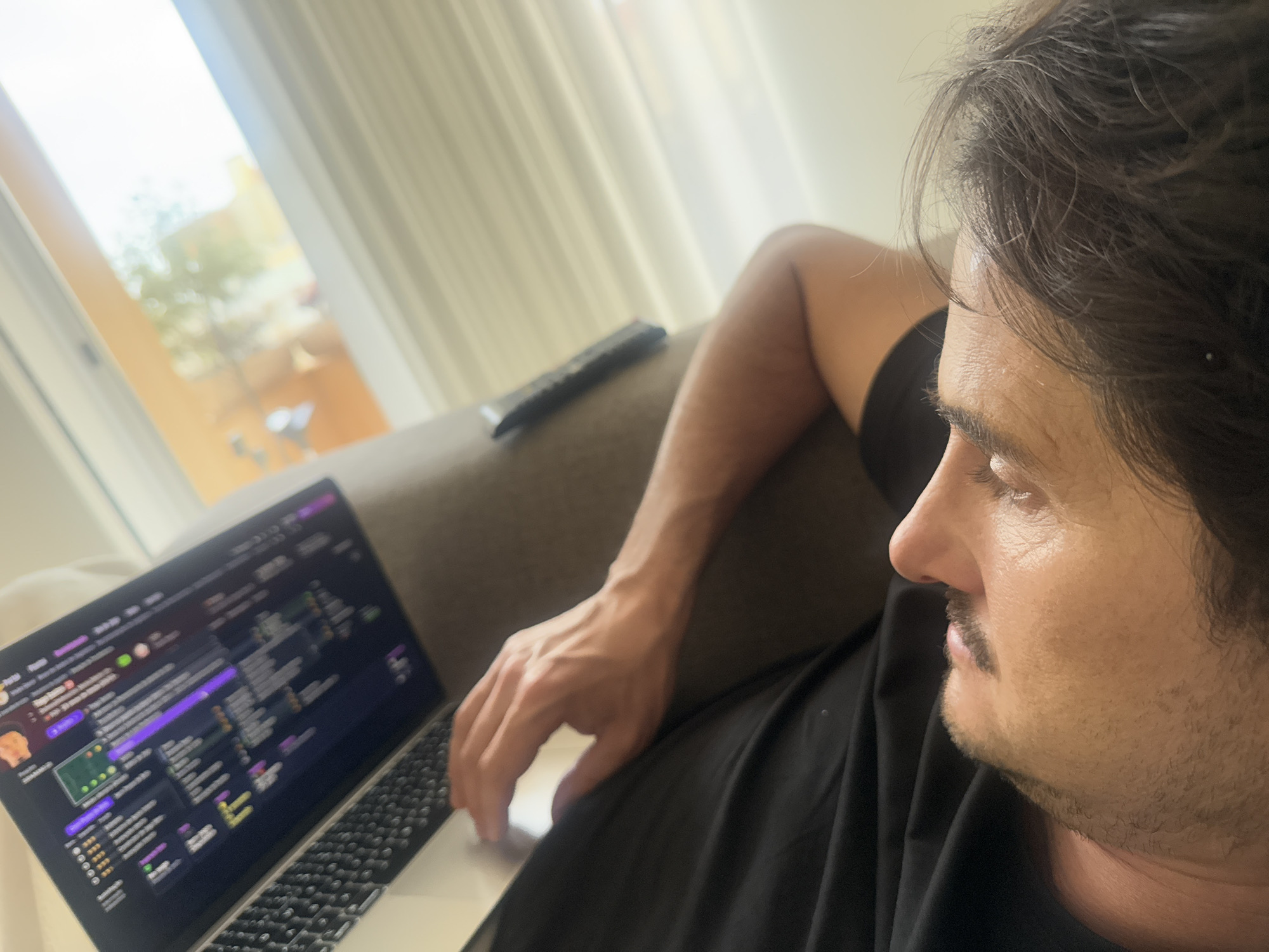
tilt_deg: -18.4
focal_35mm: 24
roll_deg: +24.9
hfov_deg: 71.6
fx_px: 880
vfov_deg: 56.8
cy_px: 476
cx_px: 634
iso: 640
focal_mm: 6.76
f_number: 1.78
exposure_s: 1/33
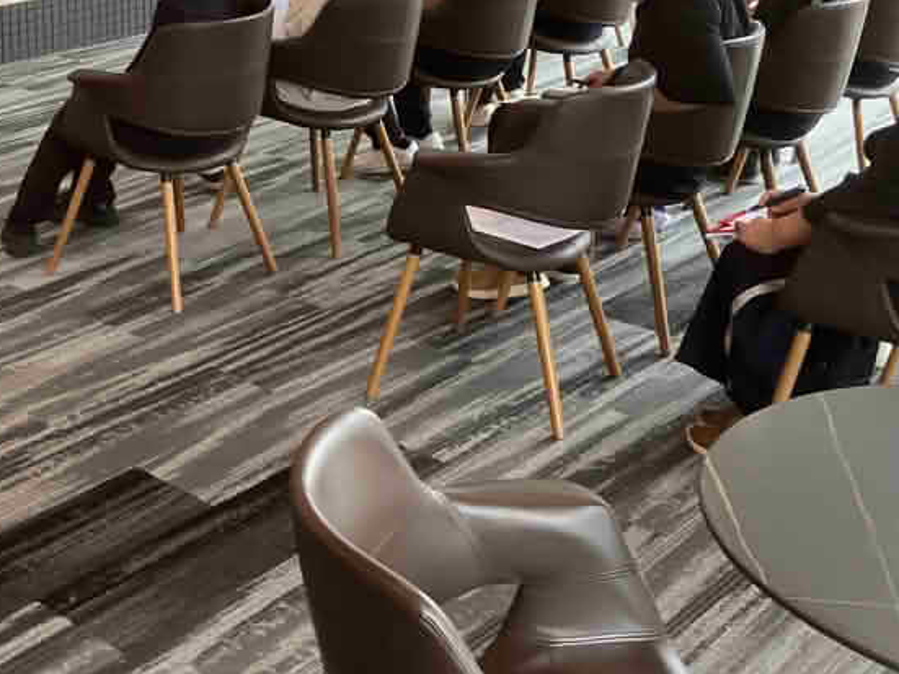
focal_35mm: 61
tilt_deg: -12.8
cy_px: 26
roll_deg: -0.9
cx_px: 197
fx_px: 1584
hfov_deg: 31.0
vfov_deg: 23.2
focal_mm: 3.99
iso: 80
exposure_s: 1/120
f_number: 1.8
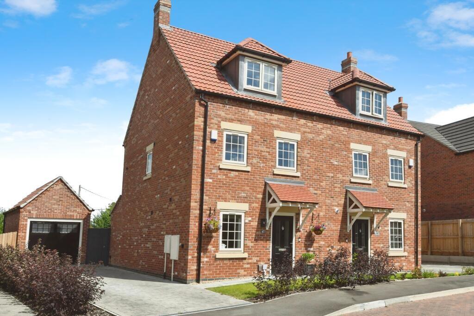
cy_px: 158
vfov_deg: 43.6
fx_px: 395
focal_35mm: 30
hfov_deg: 61.9
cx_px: 237
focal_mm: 20
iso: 800
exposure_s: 1/800
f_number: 14
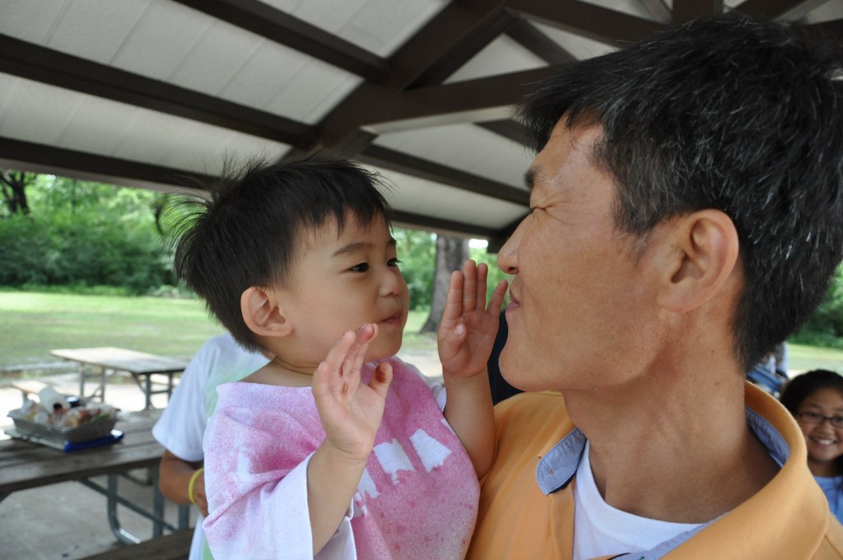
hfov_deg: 67.4
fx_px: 631
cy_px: 280
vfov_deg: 47.8
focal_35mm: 27
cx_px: 422
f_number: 5
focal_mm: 18
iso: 800
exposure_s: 1/250
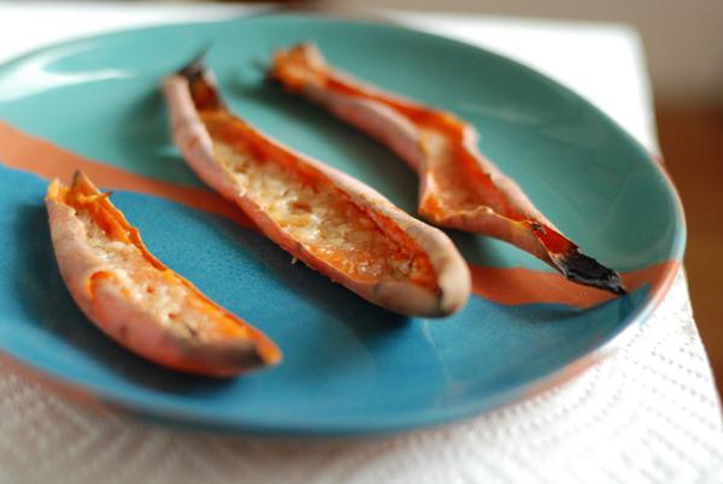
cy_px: 242
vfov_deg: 18.2
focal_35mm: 75
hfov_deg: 27.0
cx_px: 362
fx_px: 1508
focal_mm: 50
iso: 800
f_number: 2
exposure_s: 1/50
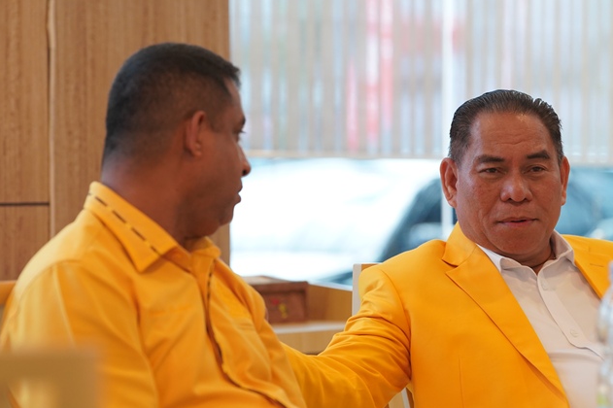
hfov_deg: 11.4
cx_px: 325
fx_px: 3063
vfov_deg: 7.6
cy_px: 180
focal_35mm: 180
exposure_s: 1/160
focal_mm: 142
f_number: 4
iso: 2000
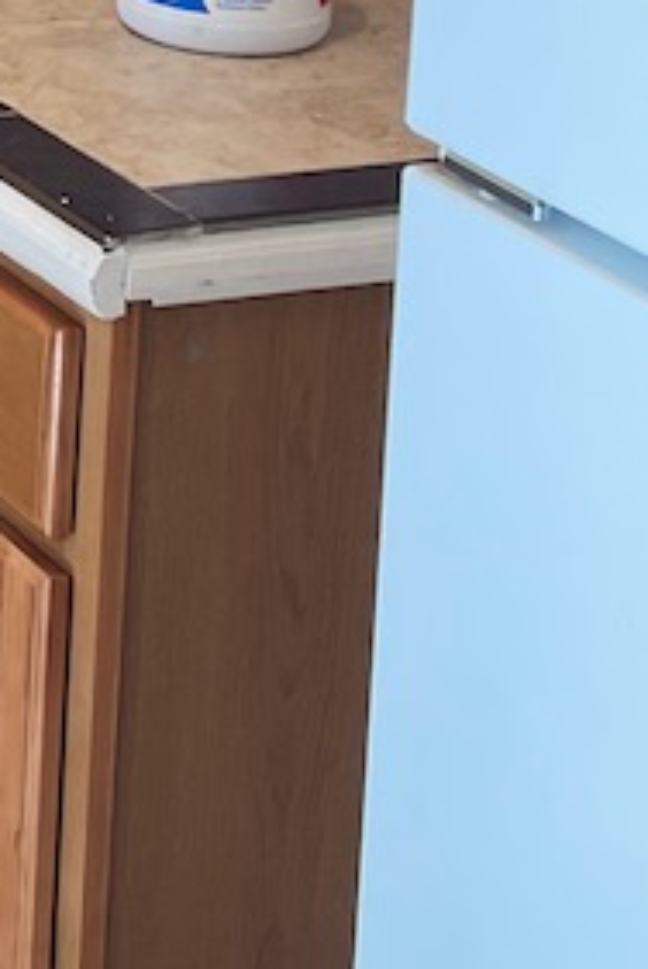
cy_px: -245
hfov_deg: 9.9
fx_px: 3313
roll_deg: +1.3
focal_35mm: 123
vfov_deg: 15.9
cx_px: -851
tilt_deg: -12.2
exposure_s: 1/60
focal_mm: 4.2
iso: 64
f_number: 1.6
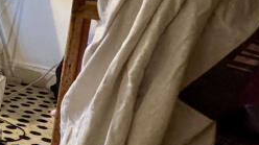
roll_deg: -0.5
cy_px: 10
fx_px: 432
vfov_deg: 18.7
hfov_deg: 19.7
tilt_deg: -9.5
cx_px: -248
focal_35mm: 63
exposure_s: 1/50
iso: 640
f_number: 2.2
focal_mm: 2.22
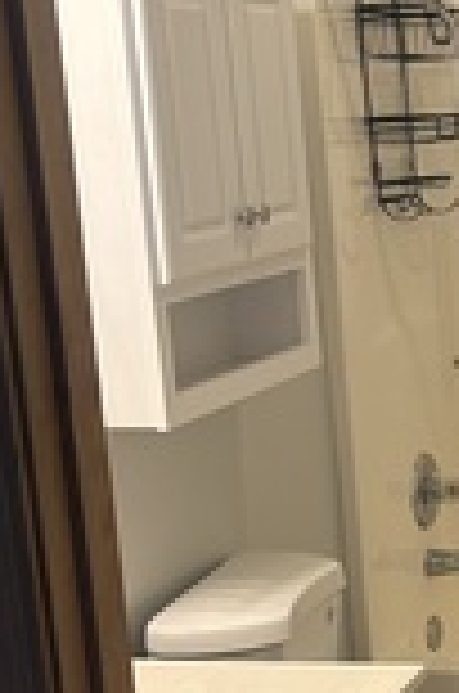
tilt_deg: -12.6
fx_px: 1690
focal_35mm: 88
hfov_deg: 14.4
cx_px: 695
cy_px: 504
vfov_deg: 23.0
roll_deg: +2.2
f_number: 1.6
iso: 125
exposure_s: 1/79
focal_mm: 5.96
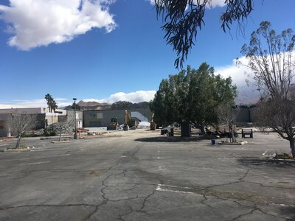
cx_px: 148
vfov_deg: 48.2
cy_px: 110
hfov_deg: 61.7
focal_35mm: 29
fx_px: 247
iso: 25
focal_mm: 4.15
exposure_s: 1/2404
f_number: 2.2
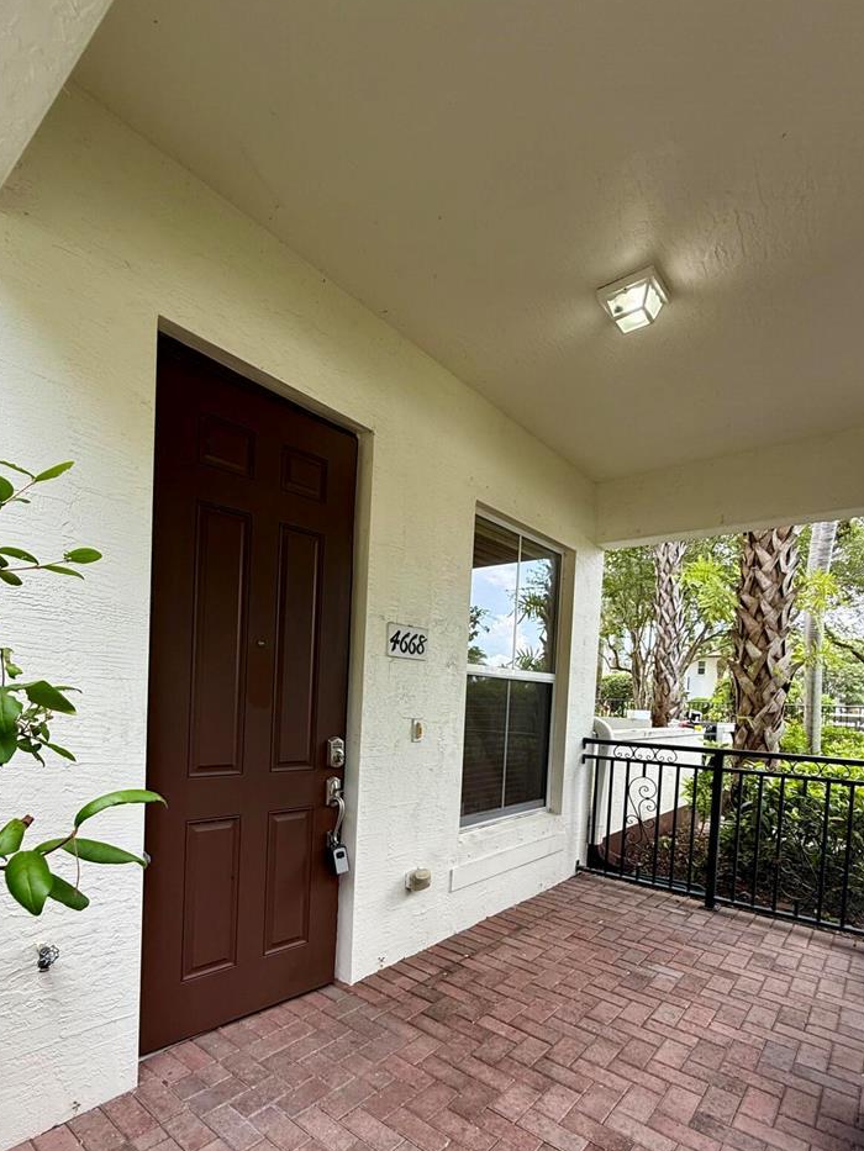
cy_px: 723
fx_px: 599
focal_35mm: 18
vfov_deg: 85.9
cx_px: 360
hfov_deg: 71.1
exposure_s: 1/99
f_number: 2.2
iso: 50
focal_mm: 2.22
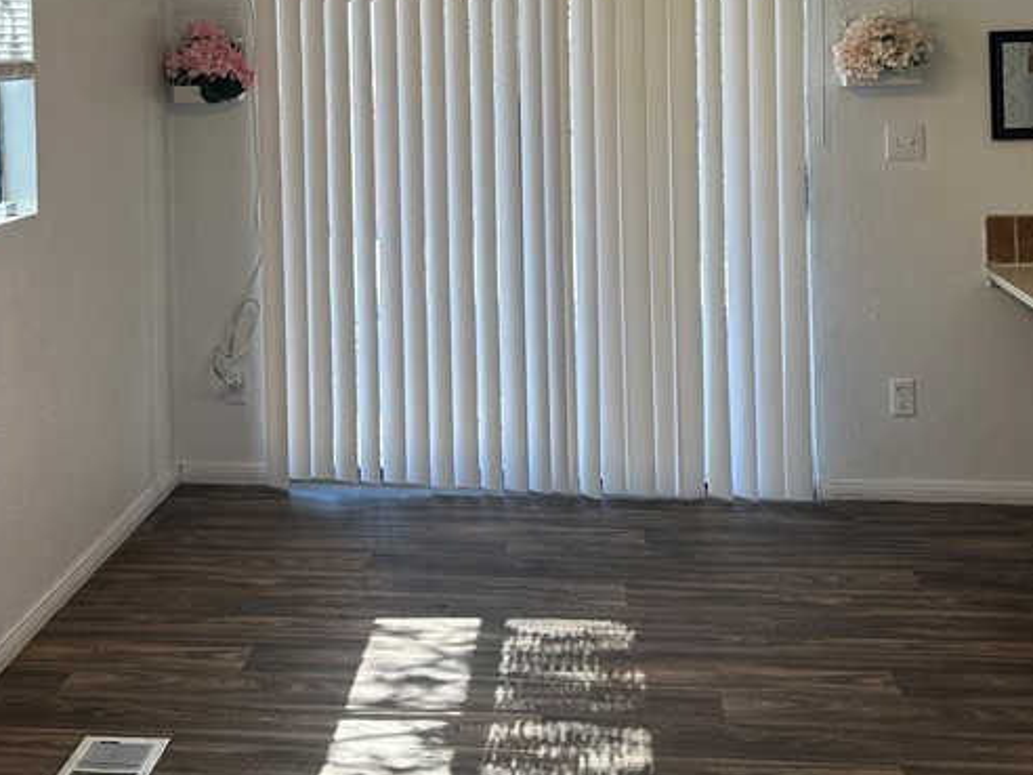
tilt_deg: -1.5
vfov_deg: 28.1
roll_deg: +0.9
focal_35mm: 50
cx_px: 376
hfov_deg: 37.9
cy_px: 86
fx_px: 1492
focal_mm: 6.86
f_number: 1.78
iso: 64
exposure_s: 1/172
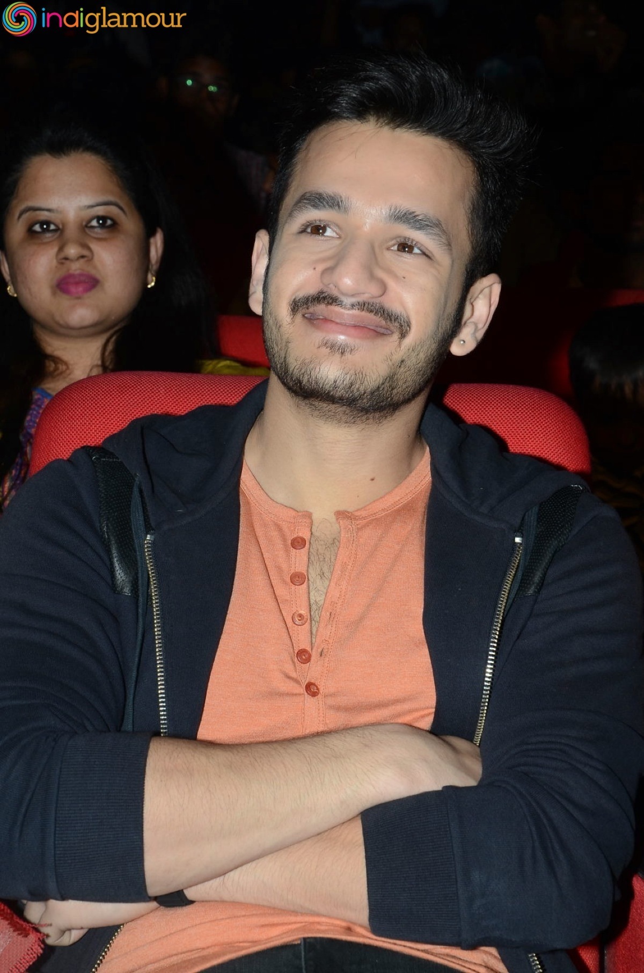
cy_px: 486
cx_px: 322
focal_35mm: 120
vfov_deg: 17.1
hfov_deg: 11.4
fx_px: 3236
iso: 400
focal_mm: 80
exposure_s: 1/125
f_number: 9
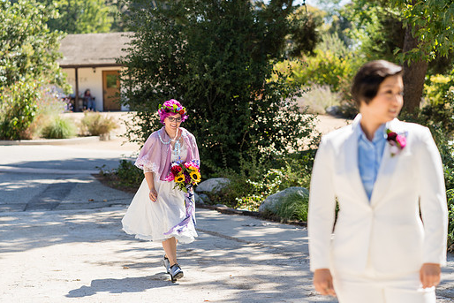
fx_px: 1211
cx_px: 232
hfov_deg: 21.2
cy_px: 163
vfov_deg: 14.3
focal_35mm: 96
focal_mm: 85
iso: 100
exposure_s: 1/640
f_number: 2.8
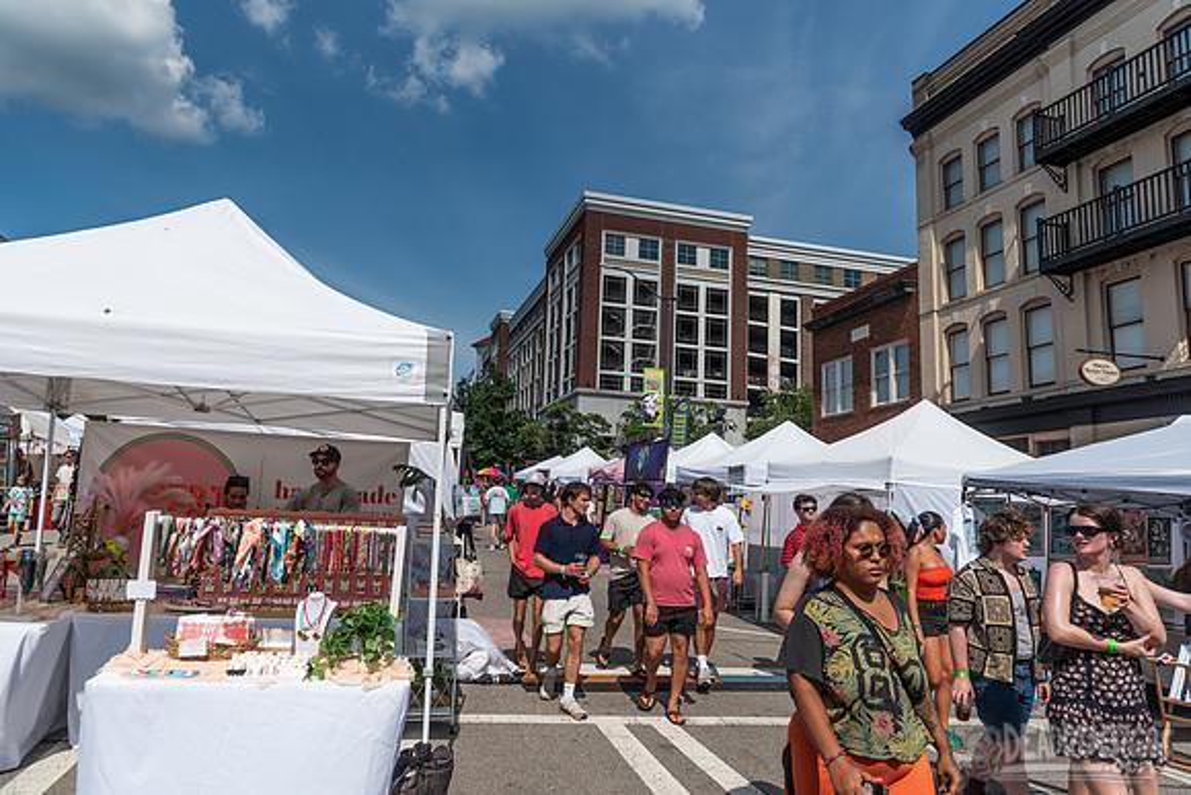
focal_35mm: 24
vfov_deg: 53.2
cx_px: 596
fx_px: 794
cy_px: 398
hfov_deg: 73.7
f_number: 5
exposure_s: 1/1600
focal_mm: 24
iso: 200
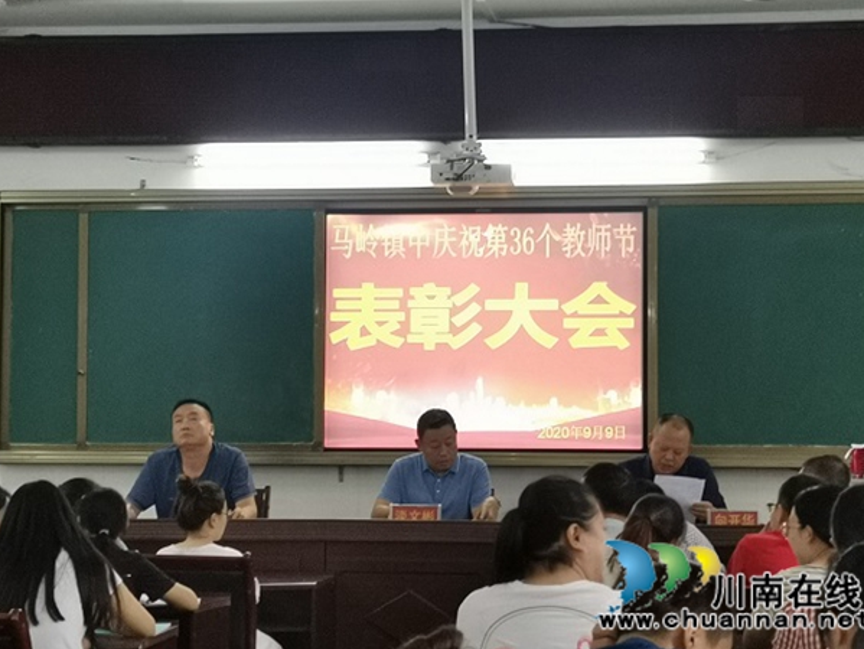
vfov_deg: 18.7
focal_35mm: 79
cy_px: 307
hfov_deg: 24.7
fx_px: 1973
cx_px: 437
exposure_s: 1/50
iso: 500
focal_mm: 4.75
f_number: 1.8
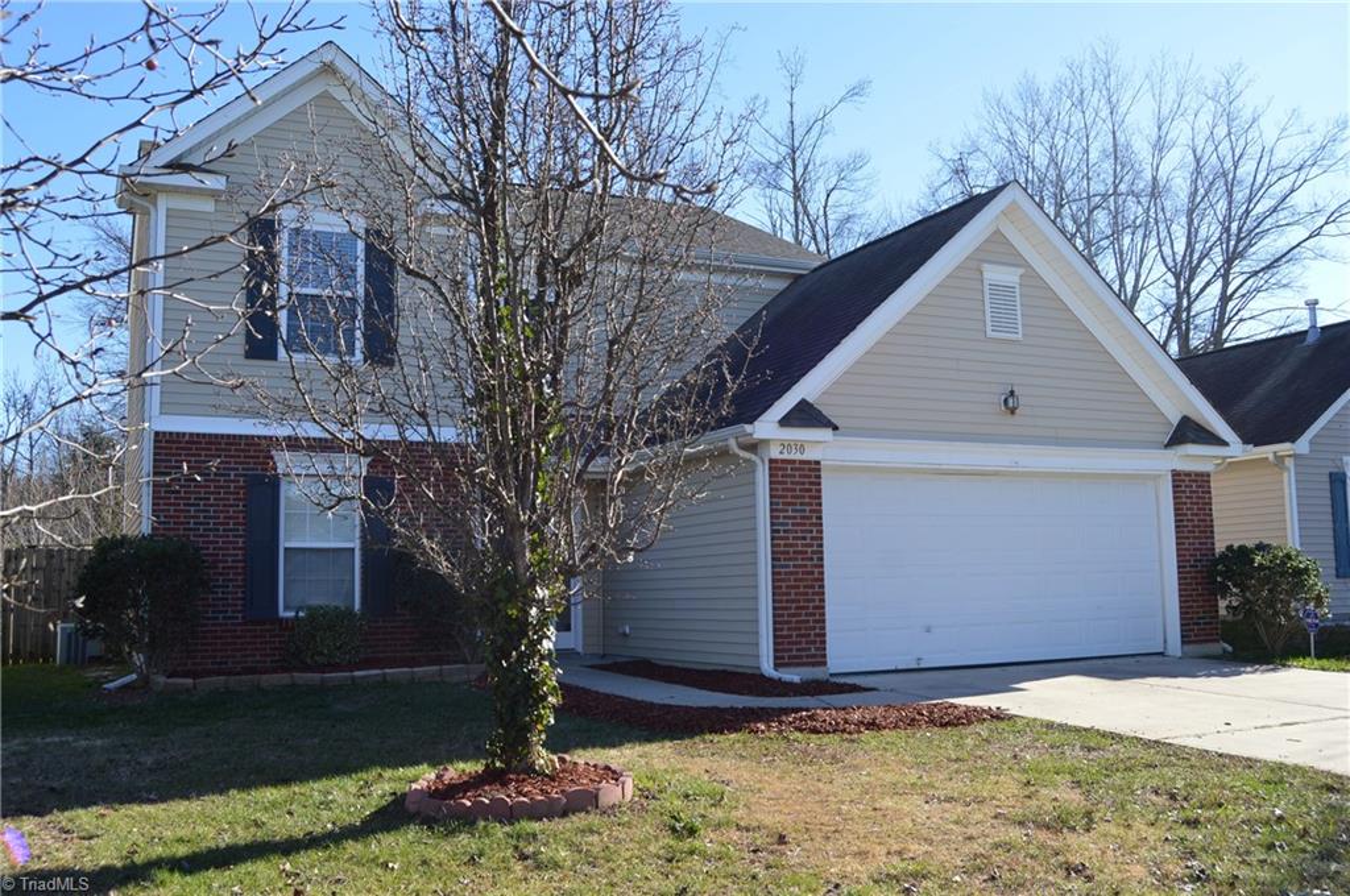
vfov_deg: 39.9
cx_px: 675
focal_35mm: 33
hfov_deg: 57.3
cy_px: 448
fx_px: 1236
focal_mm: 22
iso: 100
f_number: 6.3
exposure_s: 1/160
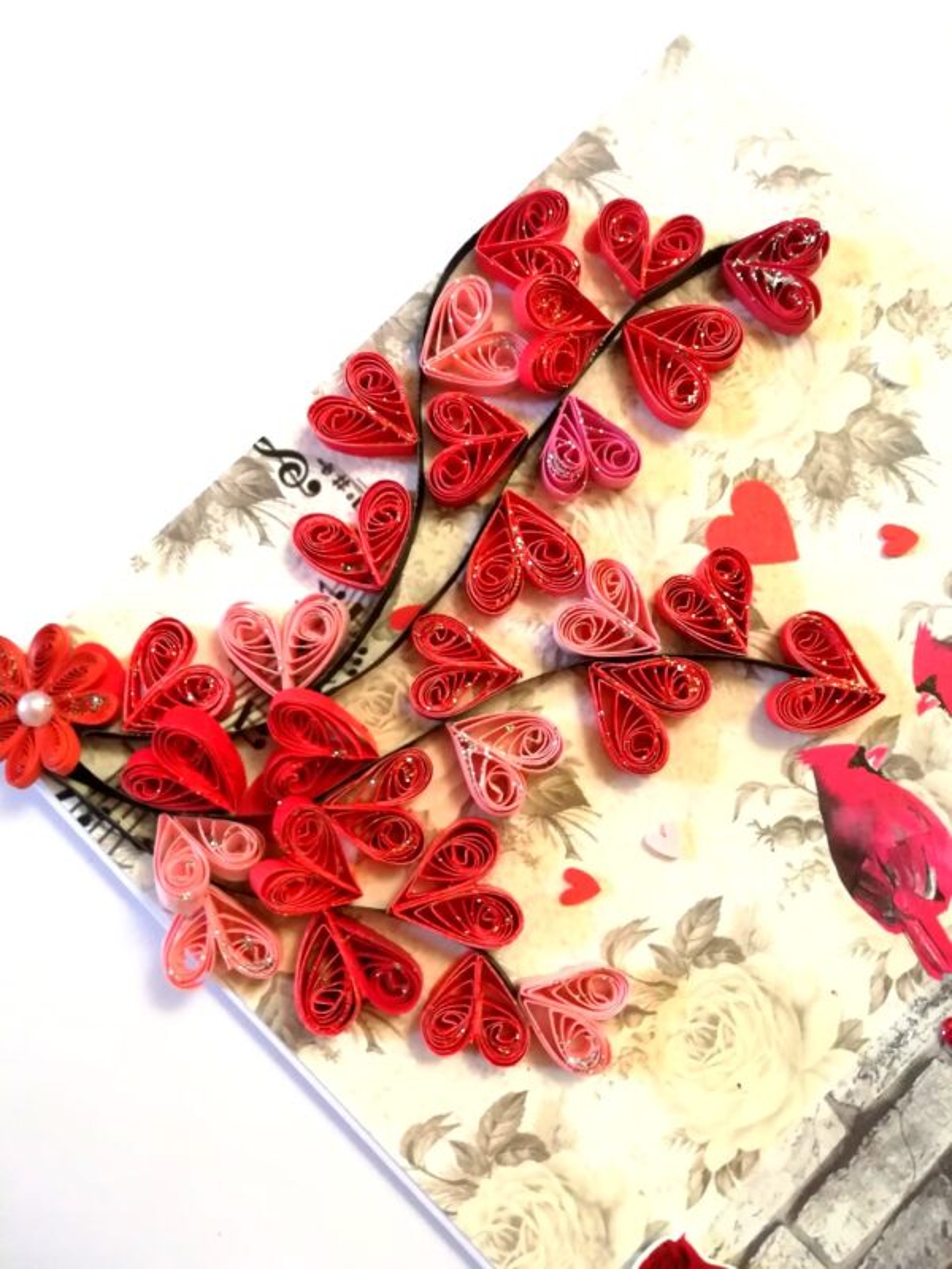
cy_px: 634
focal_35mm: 26
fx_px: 953
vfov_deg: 67.3
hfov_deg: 53.1
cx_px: 476
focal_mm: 3.83
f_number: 2.2
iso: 320
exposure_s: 1/25
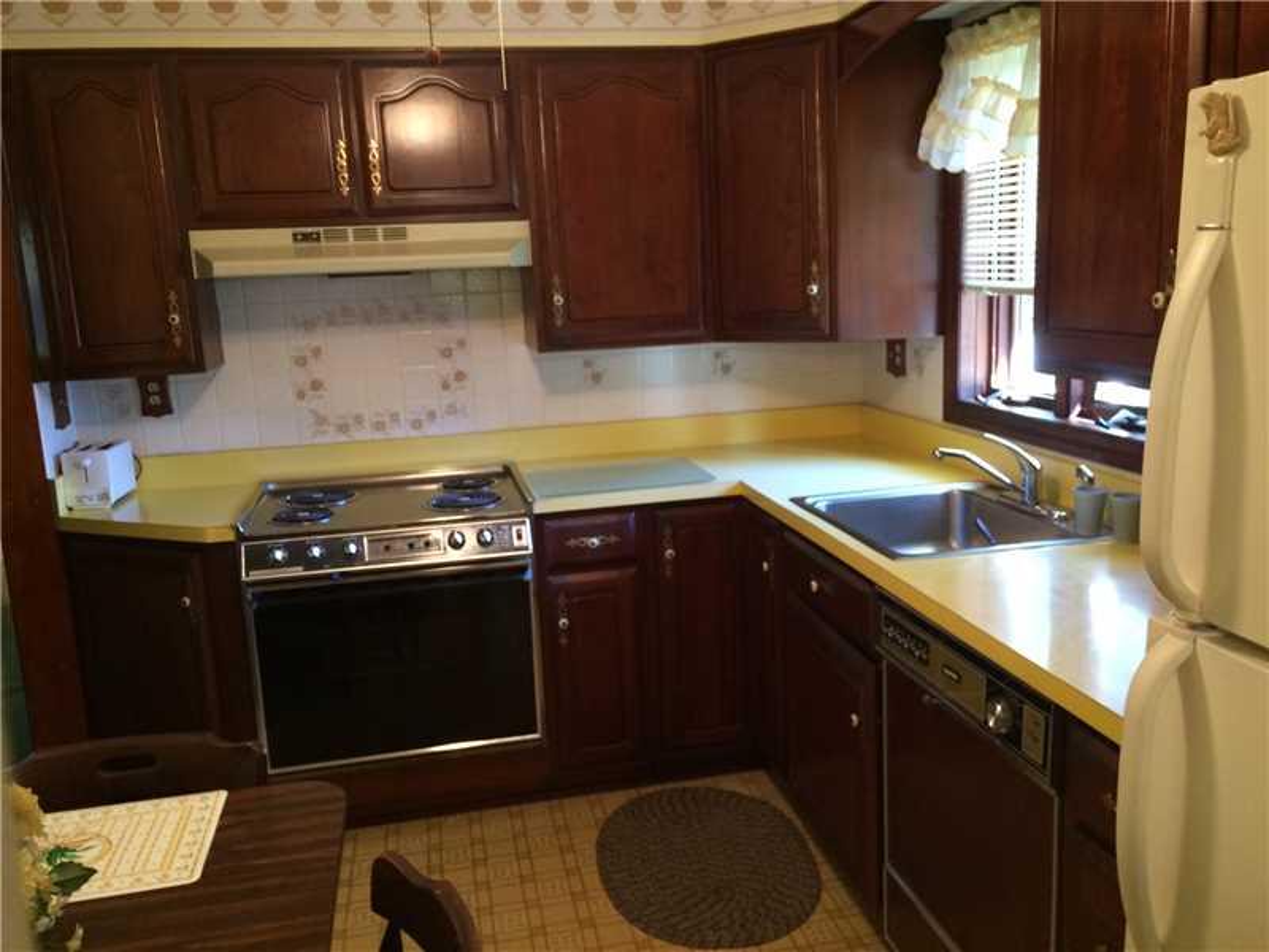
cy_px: 476
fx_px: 1063
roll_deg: +3.9
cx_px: 634
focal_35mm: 29
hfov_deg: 61.7
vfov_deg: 48.2
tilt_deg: -11.2
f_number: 2.2
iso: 200
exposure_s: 1/30
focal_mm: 4.15
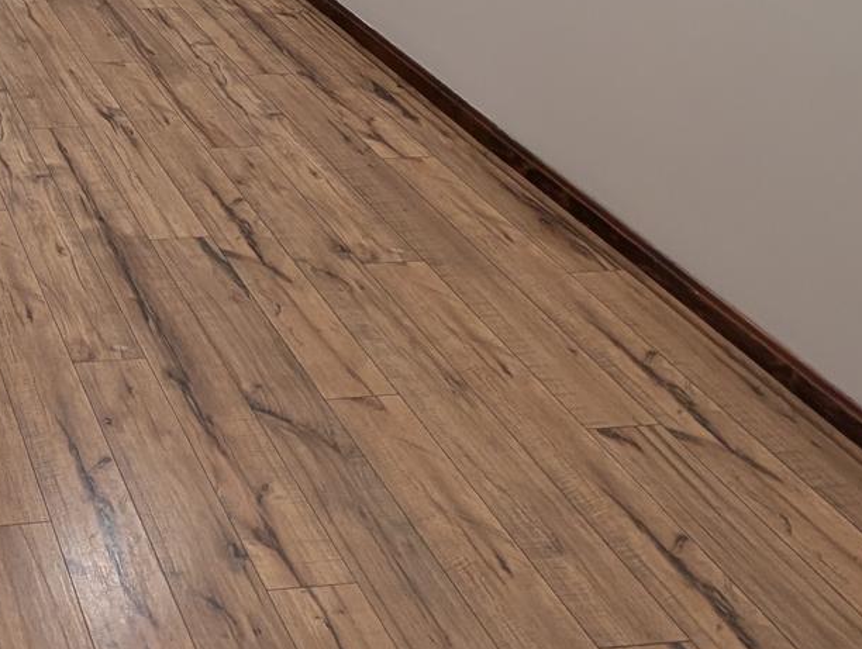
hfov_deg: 35.9
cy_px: -307
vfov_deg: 26.7
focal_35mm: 40
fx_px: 998
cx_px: -185
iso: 82
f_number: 1.7
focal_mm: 2.02
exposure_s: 1/60
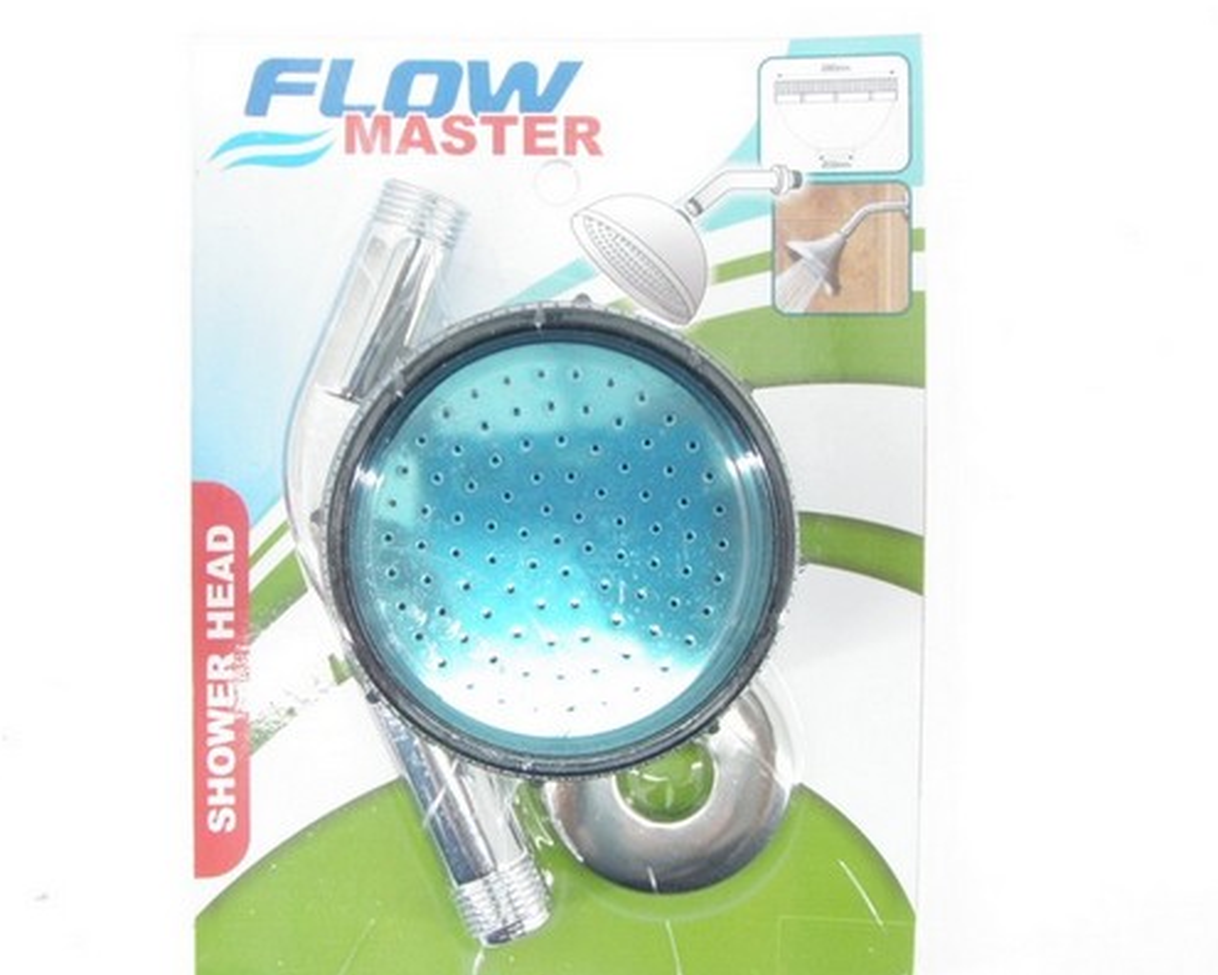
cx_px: 554
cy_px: 505
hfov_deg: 38.7
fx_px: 1730
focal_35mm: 48
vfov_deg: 31.4
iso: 200
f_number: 3.5
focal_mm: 6.7
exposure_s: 1/15
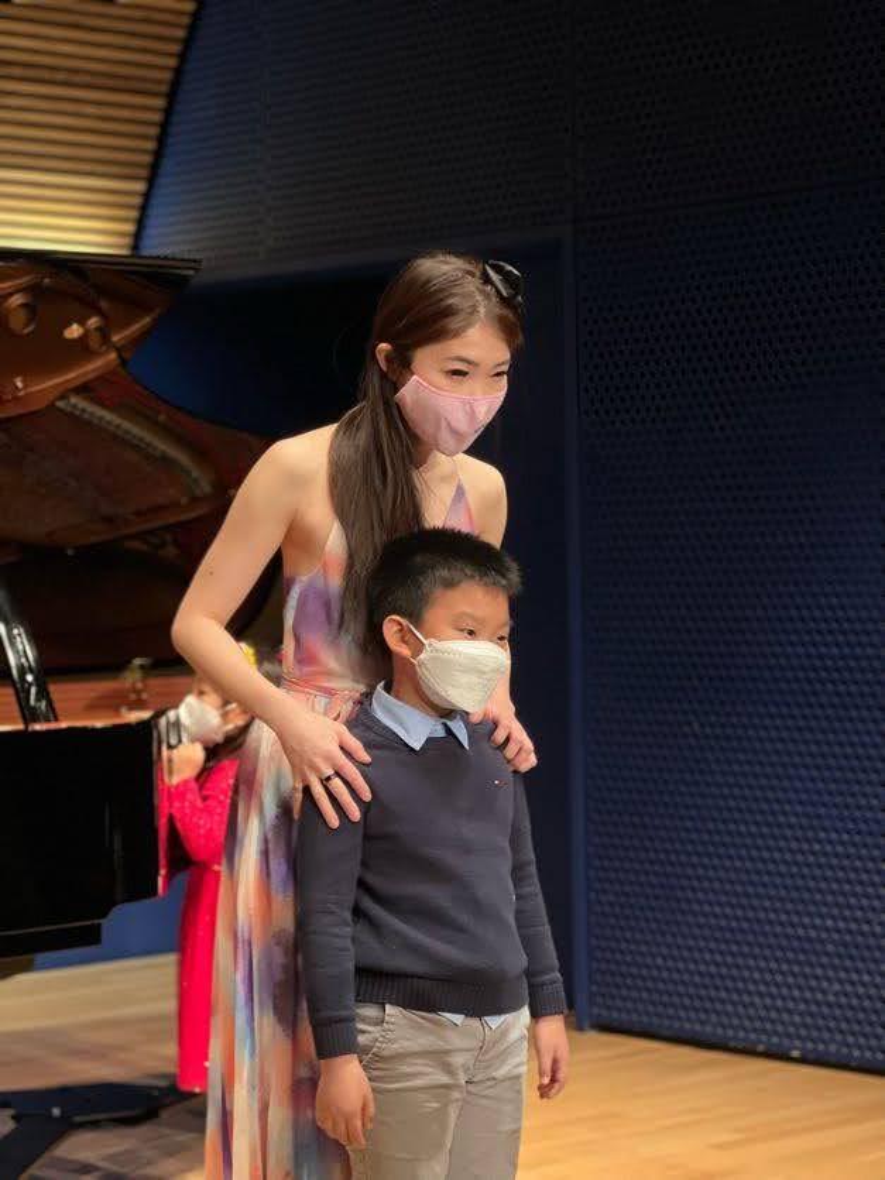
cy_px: 590
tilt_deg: +0.1
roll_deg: +0.9
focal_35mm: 77
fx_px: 2625
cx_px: 442
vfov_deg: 25.3
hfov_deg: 19.1
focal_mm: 9
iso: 160
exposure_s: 1/40
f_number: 2.8
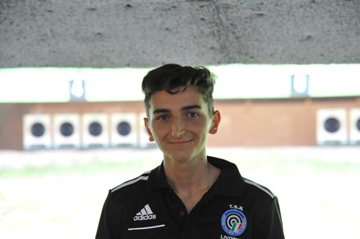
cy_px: 120
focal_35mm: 120
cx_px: 180
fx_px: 1199
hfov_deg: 17.1
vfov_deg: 11.4
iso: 3200
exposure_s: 1/250
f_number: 5.6
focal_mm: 120
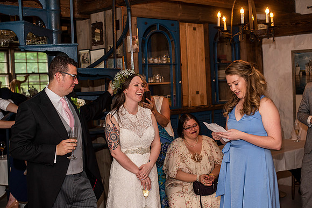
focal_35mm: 50
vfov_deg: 27.0
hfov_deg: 39.6
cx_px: 156
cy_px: 104
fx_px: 433
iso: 500
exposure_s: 1/100
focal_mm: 50
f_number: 3.2
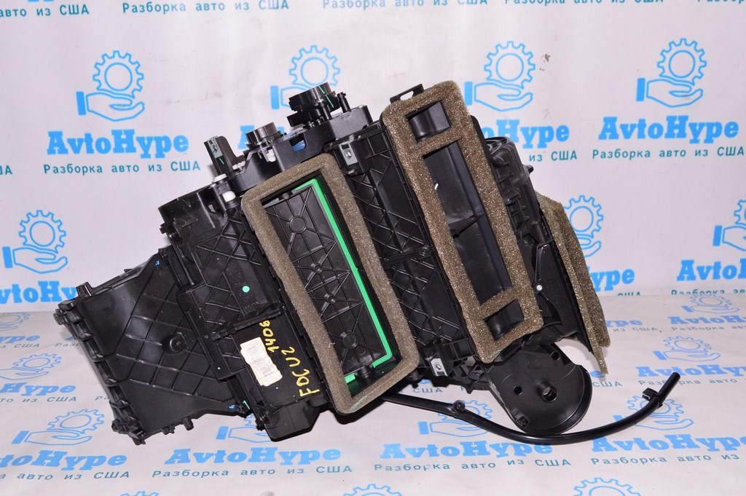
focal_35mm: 38
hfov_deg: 51.3
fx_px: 776
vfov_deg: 35.4
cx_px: 373
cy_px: 248
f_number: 8
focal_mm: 25
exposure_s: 1/200
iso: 1600
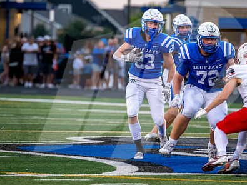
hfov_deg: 4.0
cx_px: 142
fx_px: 3524
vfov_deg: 3.0
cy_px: 83
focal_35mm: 494
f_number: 5.6
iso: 6400
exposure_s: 1/1250
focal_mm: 350
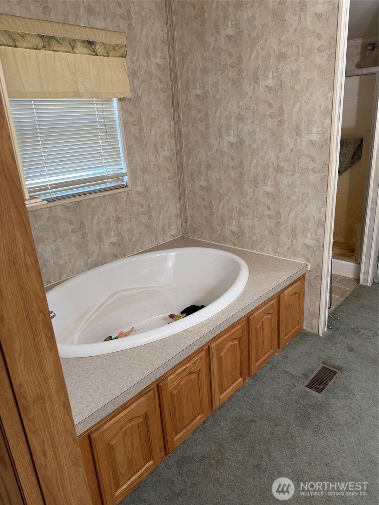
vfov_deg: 71.6
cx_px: 190
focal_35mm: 24
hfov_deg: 56.8
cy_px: 252
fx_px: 350
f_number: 1.78
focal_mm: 6.76
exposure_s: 1/60
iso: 200
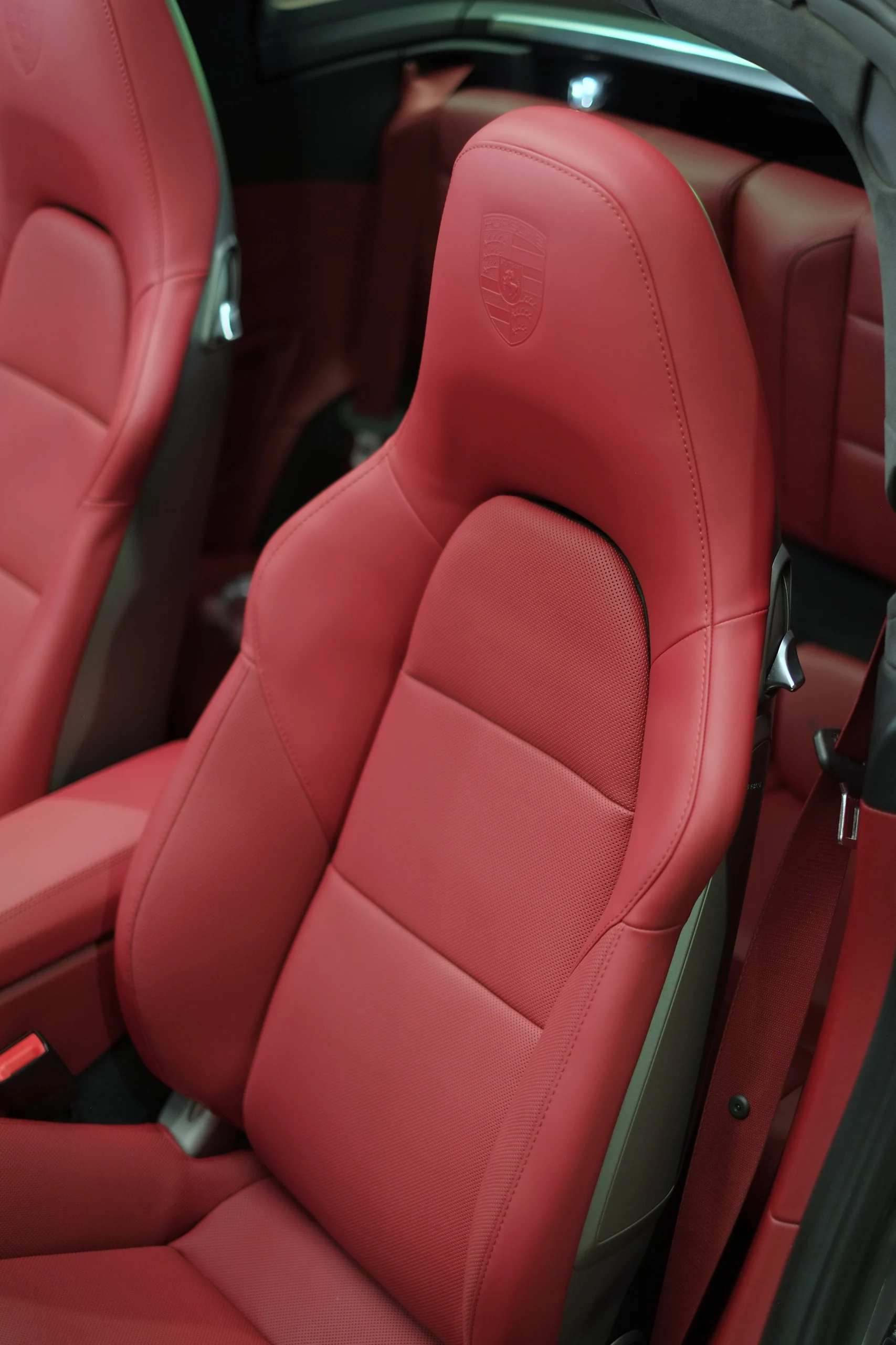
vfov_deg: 37.5
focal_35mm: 53
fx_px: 1978
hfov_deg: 25.5
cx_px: 448
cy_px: 672
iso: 400
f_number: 1.4
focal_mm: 35
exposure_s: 1/200
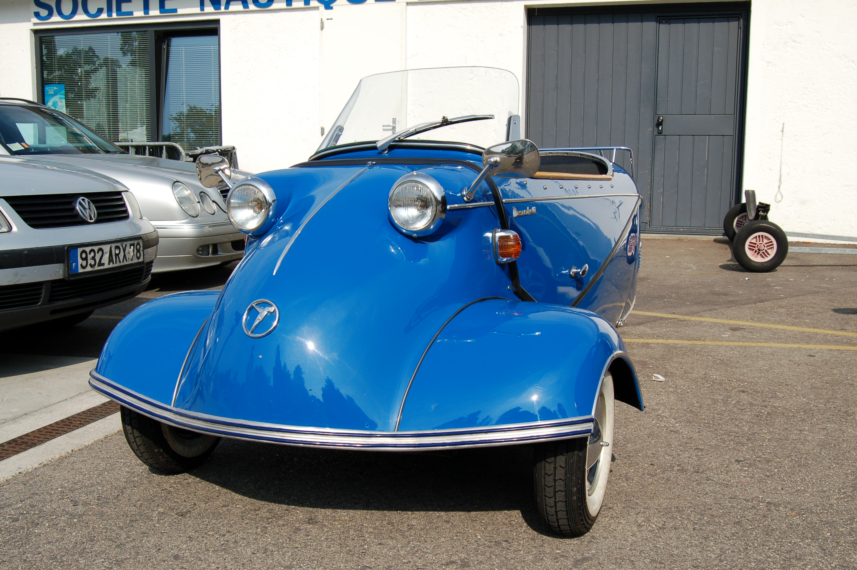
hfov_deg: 53.2
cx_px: 428
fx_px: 856
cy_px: 285
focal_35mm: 36
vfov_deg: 36.8
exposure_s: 1/320
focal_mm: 24
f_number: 10
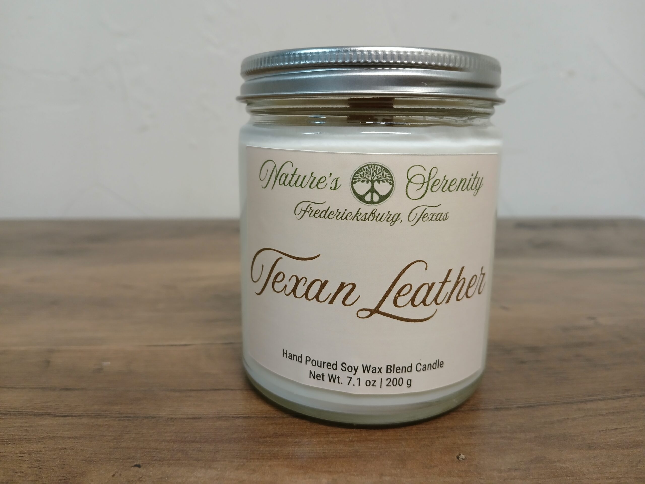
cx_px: 322
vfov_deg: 53.1
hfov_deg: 67.3
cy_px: 242
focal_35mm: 26
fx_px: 484
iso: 250
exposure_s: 1/40
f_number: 1.8
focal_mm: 3.98
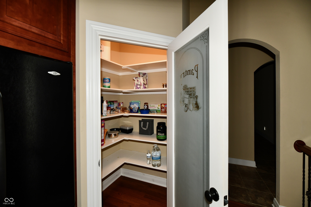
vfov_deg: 81.2
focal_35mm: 14
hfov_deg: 104.3
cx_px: 156
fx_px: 121
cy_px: 104
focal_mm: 14
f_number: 6.3
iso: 640
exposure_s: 1/60
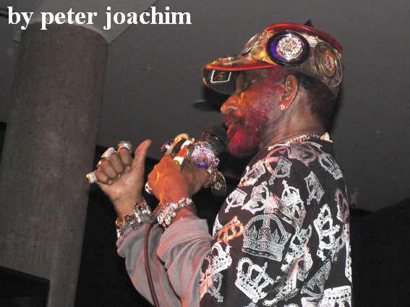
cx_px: 205
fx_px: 983
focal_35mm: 83
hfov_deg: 23.6
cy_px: 154
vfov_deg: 17.8
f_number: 3.2
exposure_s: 1/60
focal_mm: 14.3
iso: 400
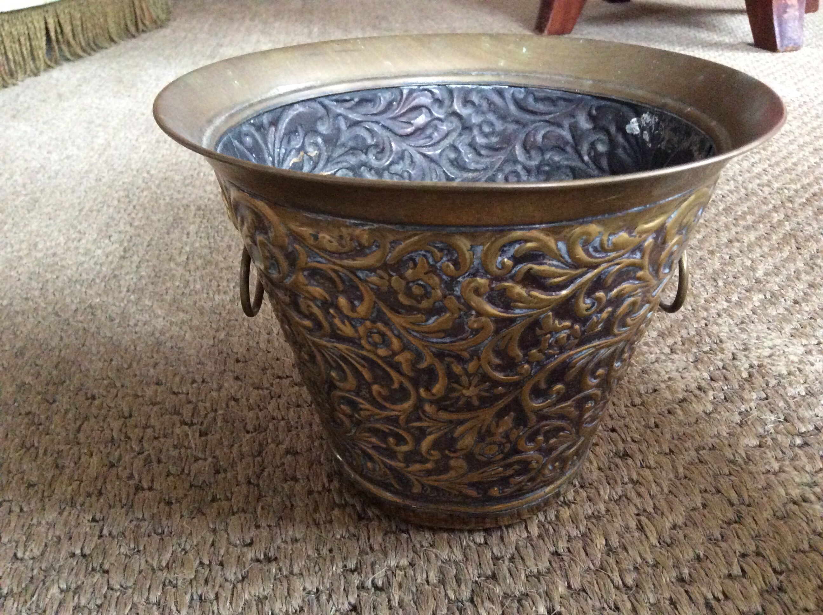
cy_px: 308
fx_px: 760
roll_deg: +3.3
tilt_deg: -30.2
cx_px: 412
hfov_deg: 56.9
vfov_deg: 44.1
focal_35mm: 32
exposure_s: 1/17
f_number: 2.4
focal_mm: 3.3
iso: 400
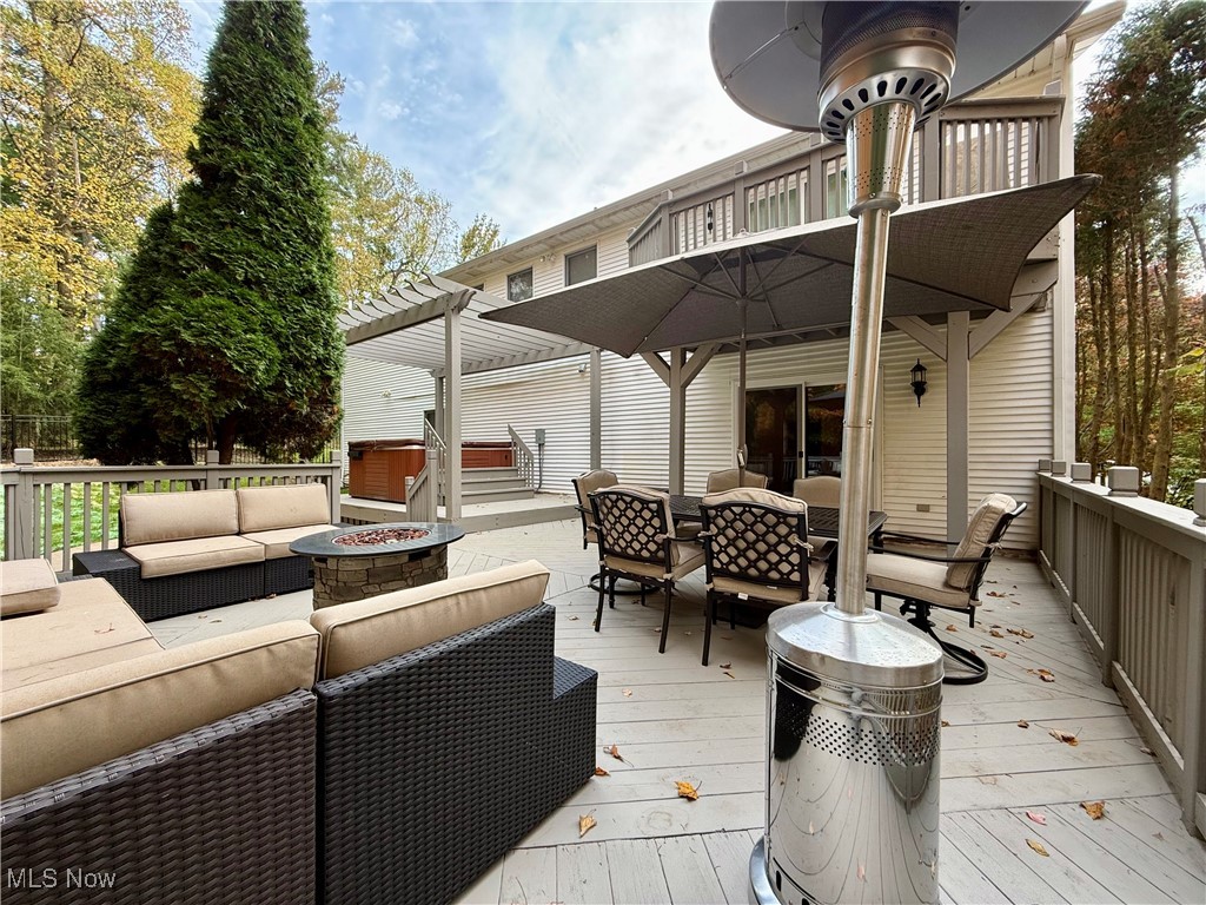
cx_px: 603
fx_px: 488
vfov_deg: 85.7
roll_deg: +0.4
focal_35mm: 14
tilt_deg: -0.8
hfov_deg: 102.1
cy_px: 452
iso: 64
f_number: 2.2
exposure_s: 1/214
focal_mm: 2.22
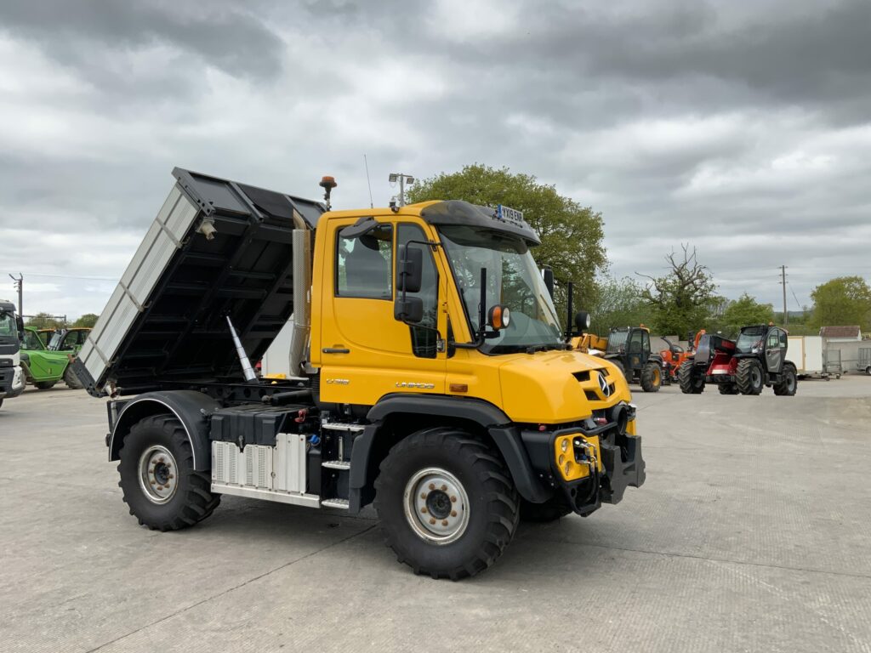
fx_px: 730
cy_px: 326
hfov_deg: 61.7
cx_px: 436
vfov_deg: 48.2
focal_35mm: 29
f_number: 1.8
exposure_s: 1/534
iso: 16
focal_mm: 3
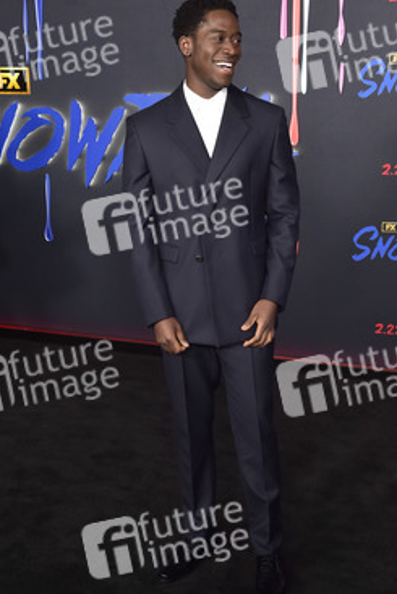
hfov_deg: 28.1
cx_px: 213
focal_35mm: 48
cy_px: 298
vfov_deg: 41.1
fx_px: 793
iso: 2000
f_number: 6.3
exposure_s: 1/250
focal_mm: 44
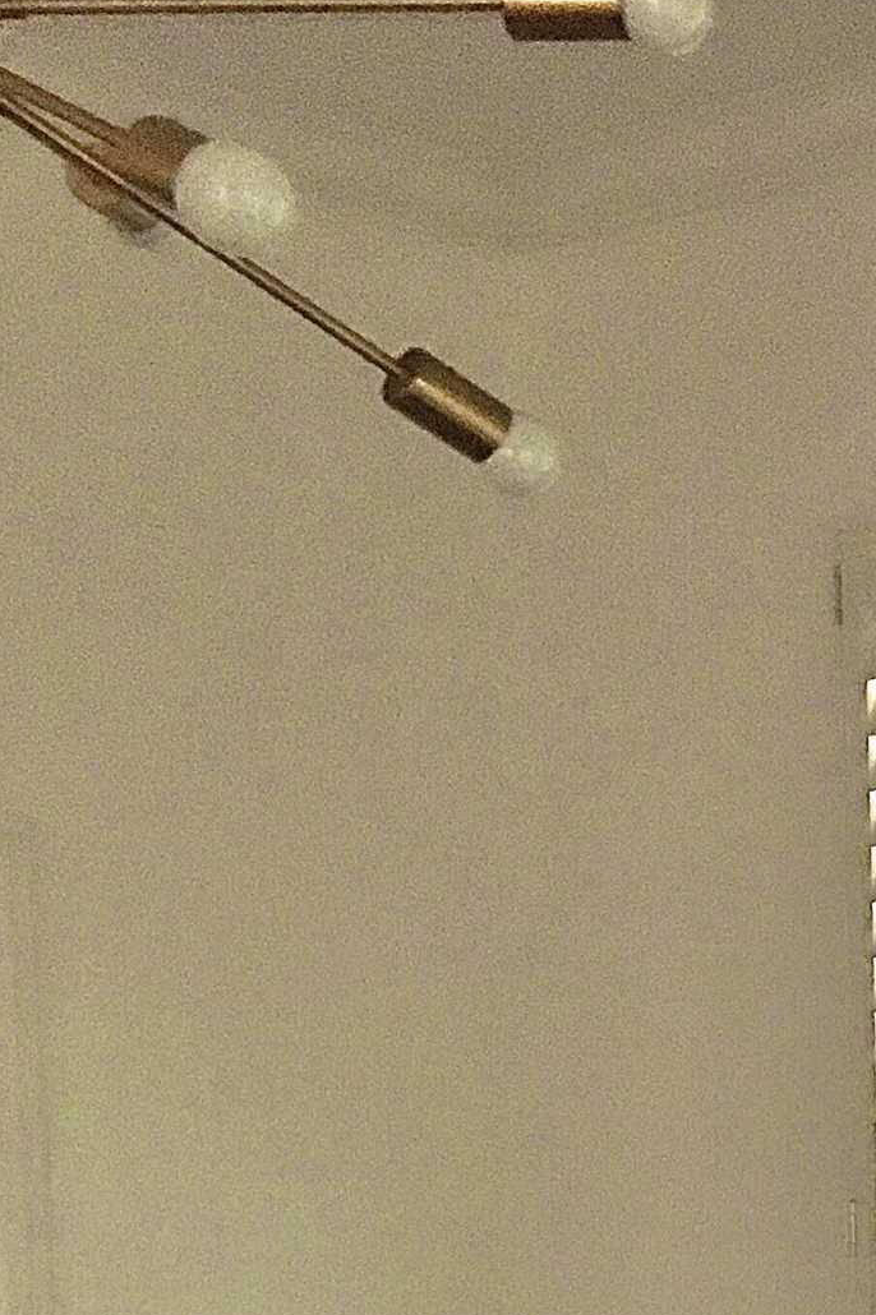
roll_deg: +0.3
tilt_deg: -1.5
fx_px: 3287
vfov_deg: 21.5
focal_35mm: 90
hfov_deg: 13.2
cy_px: 1435
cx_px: 1734
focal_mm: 4.15
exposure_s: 1/15
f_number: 2.2
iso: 100
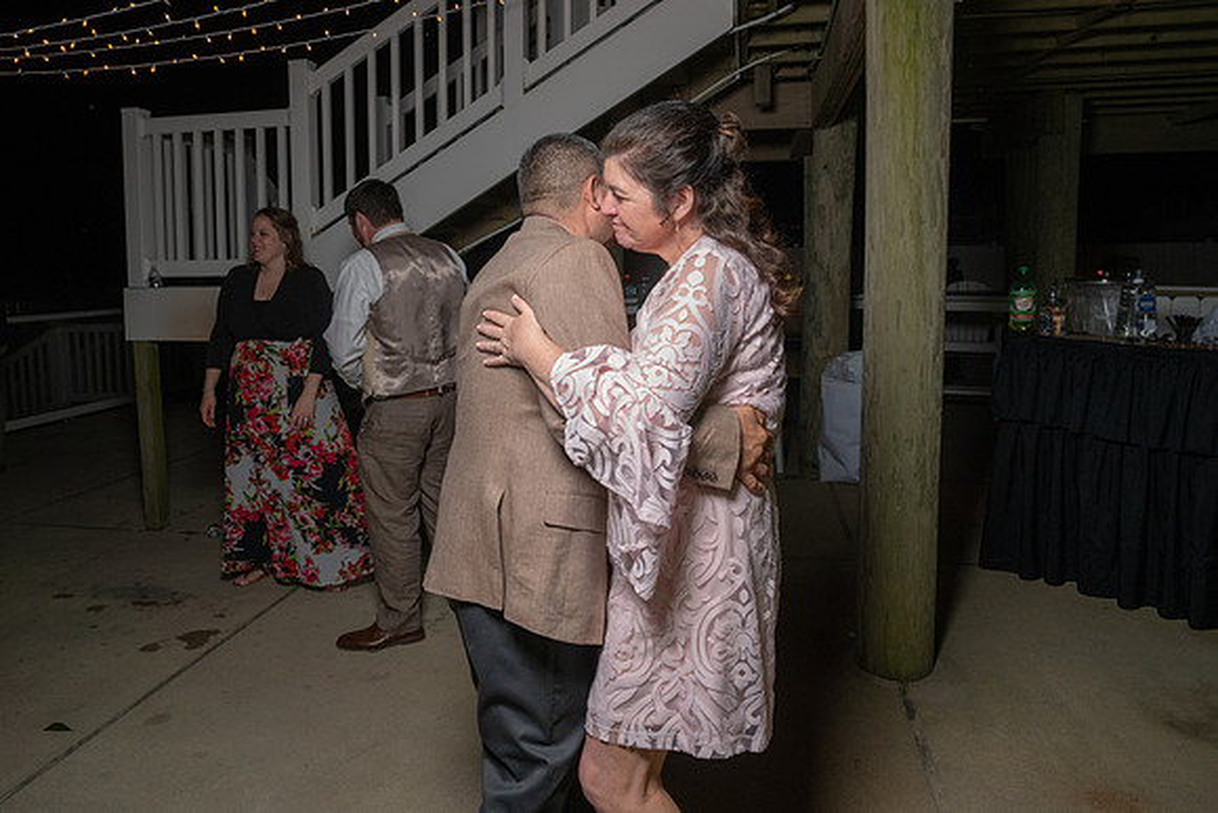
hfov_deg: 73.4
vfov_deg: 52.6
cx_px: 584
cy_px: 327
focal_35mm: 24
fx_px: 816
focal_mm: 20
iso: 2000
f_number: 5.6
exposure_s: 1/200
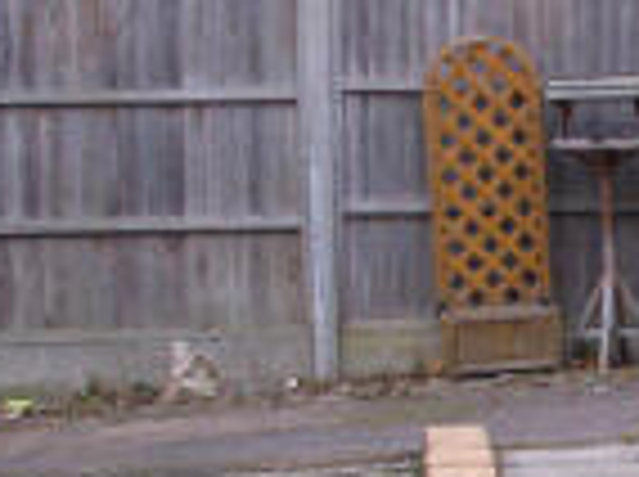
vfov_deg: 9.2
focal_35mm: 160
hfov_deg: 12.0
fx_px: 2949
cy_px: 477
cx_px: 873
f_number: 5.6
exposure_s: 1/125
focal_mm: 24
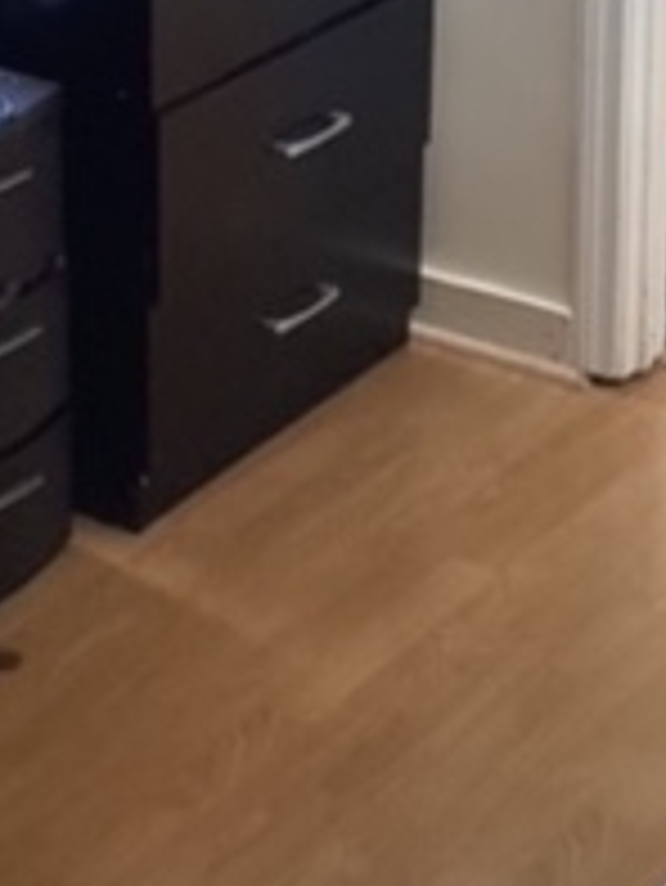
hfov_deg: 14.0
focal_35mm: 105
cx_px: 104
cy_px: -79
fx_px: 2691
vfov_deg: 18.1
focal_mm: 3.3
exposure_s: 1/50
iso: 64
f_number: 2.4
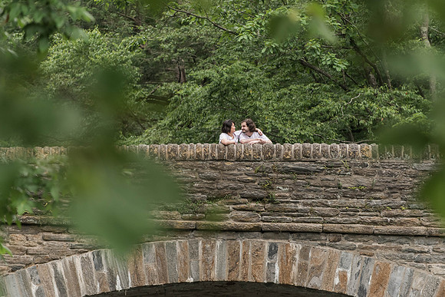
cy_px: 148
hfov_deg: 9.6
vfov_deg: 6.4
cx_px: 222
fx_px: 2643
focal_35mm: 214
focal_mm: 200
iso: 1600
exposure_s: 1/640
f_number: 4
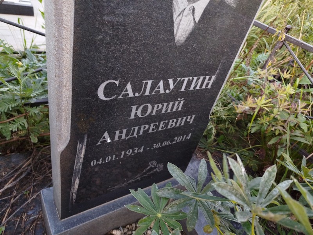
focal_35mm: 24
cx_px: 156
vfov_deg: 56.8
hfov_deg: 71.6
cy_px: 118
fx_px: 217
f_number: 1.7
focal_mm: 5.31
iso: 200
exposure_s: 1/33
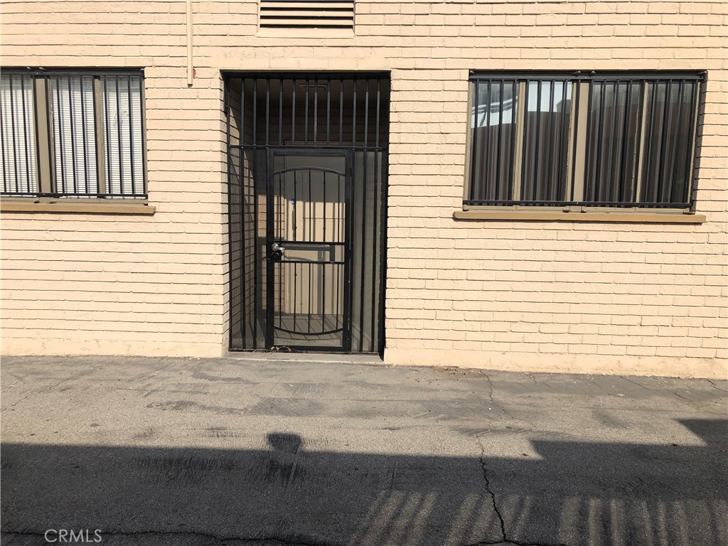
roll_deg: -1.9
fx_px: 589
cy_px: 273
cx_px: 364
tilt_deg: -6.3
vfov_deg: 49.7
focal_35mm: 28
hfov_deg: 63.4
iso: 20
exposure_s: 1/3003
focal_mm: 3.99
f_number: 1.8
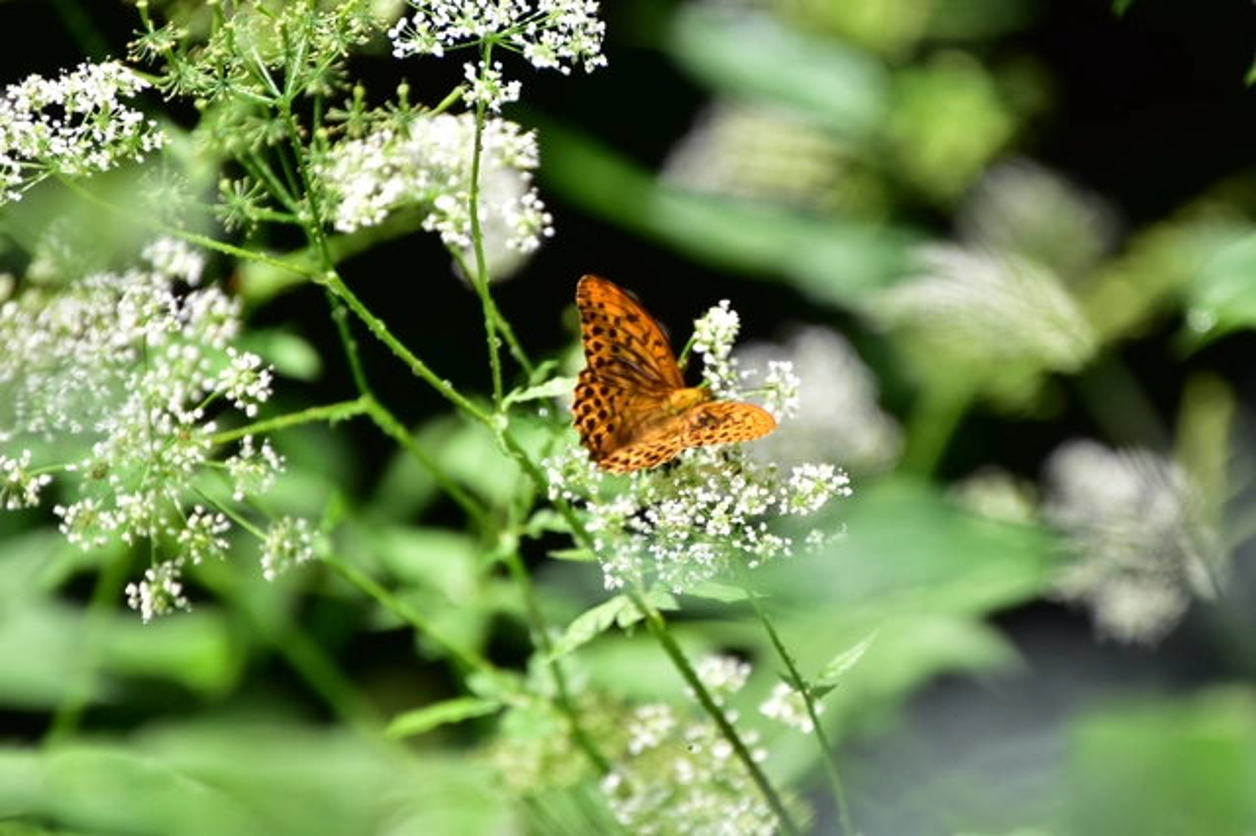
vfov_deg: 2.3
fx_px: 20922
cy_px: 418
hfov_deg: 3.4
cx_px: 628
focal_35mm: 600
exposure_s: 1/640
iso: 900
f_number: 6.3
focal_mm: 400
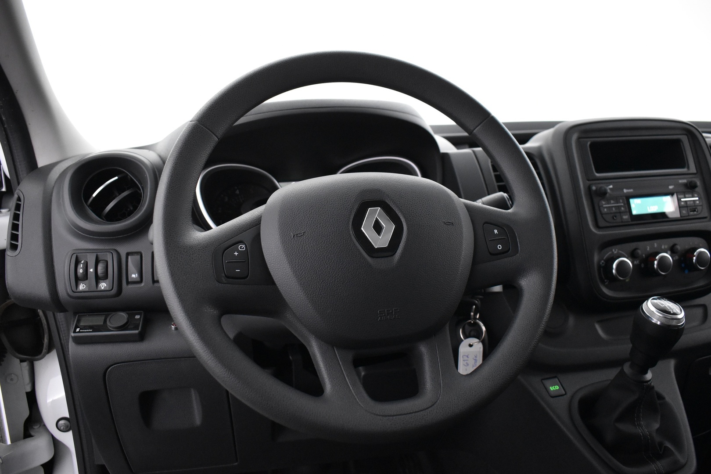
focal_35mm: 30
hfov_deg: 61.9
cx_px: 356
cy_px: 237
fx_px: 592
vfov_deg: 43.6
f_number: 3.8
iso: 3200
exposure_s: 1/30
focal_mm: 20
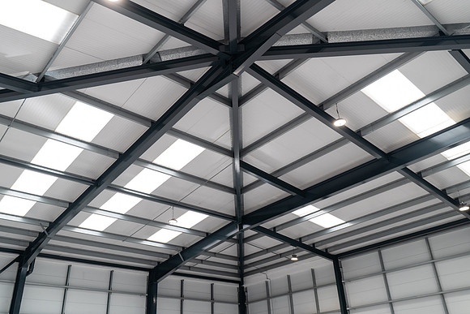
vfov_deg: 42.3
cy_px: 157
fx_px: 405
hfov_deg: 60.3
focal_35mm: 31
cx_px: 235
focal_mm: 31
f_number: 4
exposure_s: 1/80
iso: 640
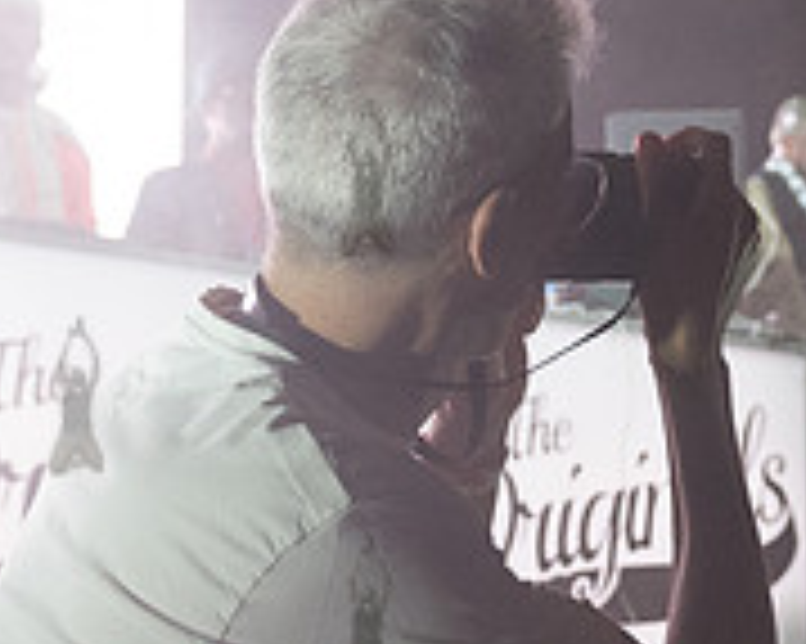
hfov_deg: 15.1
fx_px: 2933
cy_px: 394
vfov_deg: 12.5
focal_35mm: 123
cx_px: 946
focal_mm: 31
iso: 3200
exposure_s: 1/400
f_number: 3.5
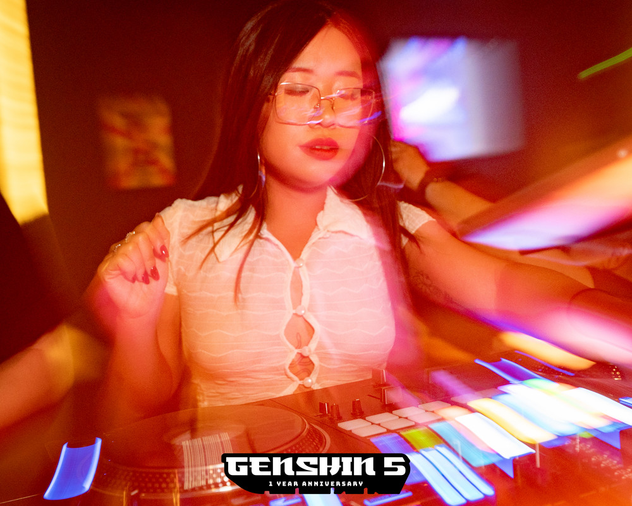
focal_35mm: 34
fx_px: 644
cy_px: 249
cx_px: 285
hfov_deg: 52.2
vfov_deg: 42.9
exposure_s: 1/15
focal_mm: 19.5
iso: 1250
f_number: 2.8
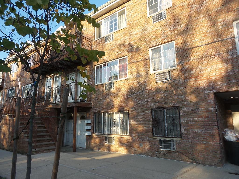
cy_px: 90
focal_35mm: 23
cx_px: 120
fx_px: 159
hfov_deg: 73.9
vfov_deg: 58.9
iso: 100
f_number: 3.5
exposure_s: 1/320
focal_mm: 4.1
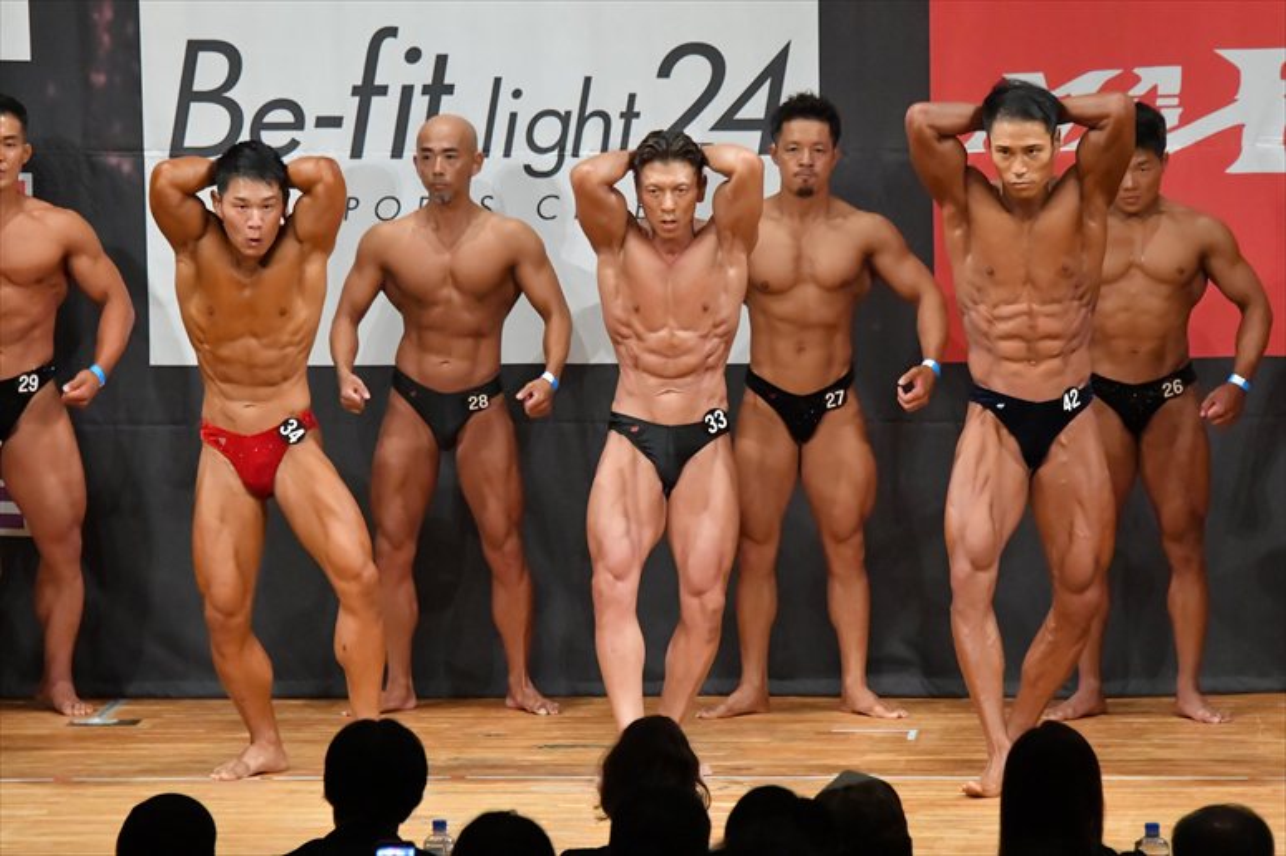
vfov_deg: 5.4
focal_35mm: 255
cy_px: 428
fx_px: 9105
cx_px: 643
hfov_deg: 8.1
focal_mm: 170
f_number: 5.6
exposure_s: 1/400
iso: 10000
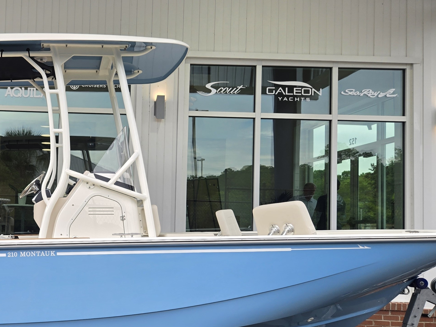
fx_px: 605
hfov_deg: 37.5
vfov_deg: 30.3
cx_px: 56
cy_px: 177
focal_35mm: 48
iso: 25
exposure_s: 1/214
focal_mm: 5.4
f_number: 1.8
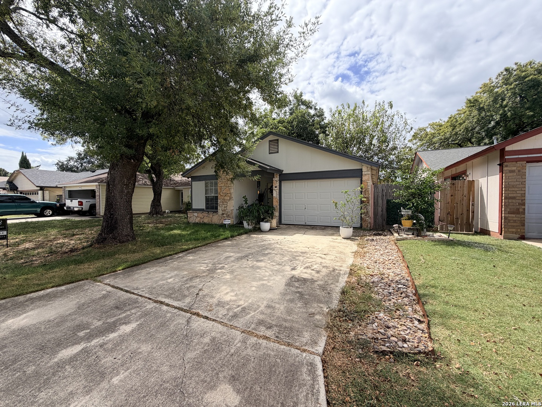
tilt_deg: -1.2
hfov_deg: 102.1
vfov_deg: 85.7
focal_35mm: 14
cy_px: 204
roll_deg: +0.6
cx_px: 271
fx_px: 219
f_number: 2.2
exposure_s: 1/888
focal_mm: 2.22
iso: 25
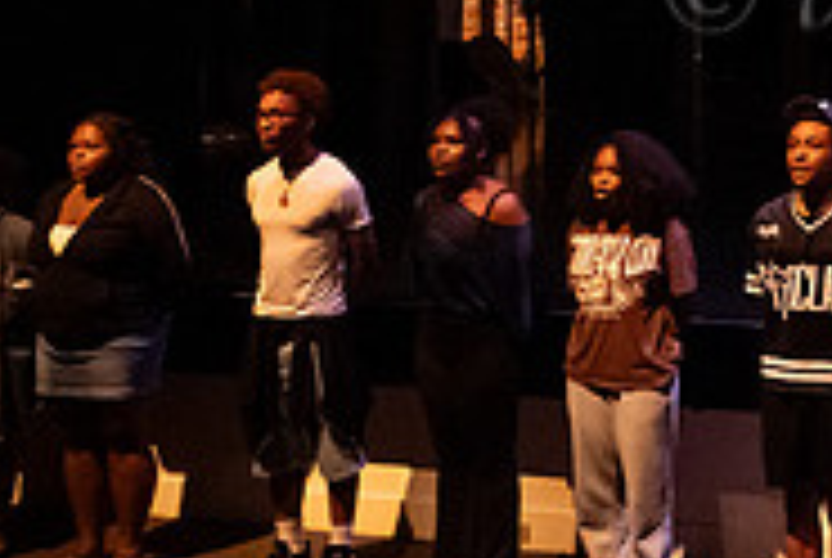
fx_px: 2315
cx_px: 1340
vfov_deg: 13.2
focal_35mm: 100
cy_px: -215
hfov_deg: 17.7
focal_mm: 28
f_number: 3.5
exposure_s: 1/160
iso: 4000
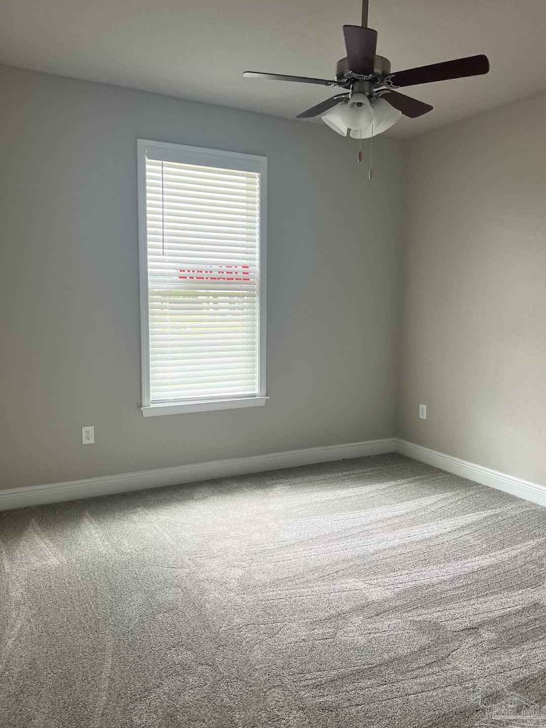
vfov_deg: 65.3
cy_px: 357
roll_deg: -0.5
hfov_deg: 51.3
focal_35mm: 27
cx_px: 276
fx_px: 568
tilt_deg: -6.0
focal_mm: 5.7
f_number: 1.5
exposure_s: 1/120
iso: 80
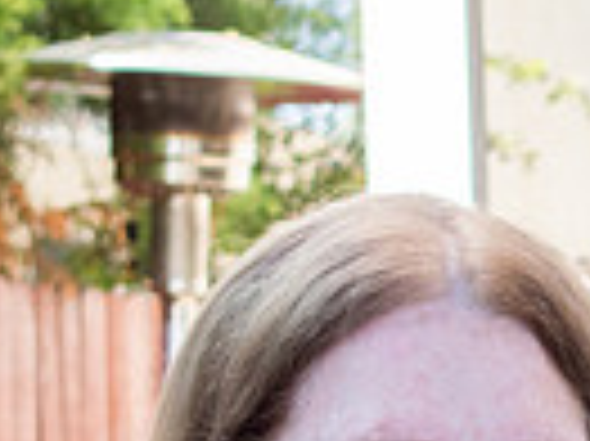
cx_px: 1038
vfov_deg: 6.7
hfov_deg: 8.8
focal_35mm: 216
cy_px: 756
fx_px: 3678
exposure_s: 1/500
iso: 320
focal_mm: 19
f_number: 3.5
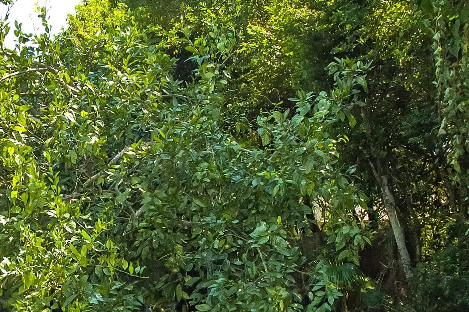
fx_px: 820
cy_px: 246
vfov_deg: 21.3
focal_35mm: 63
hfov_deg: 31.0
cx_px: 84
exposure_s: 1/500
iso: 640
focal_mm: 18
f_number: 6.3
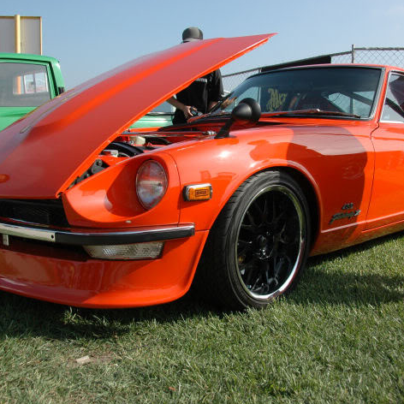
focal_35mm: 39
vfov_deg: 42.8
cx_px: 212
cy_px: 201
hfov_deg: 42.8
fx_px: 515
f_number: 4.5
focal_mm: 20
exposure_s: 1/1250
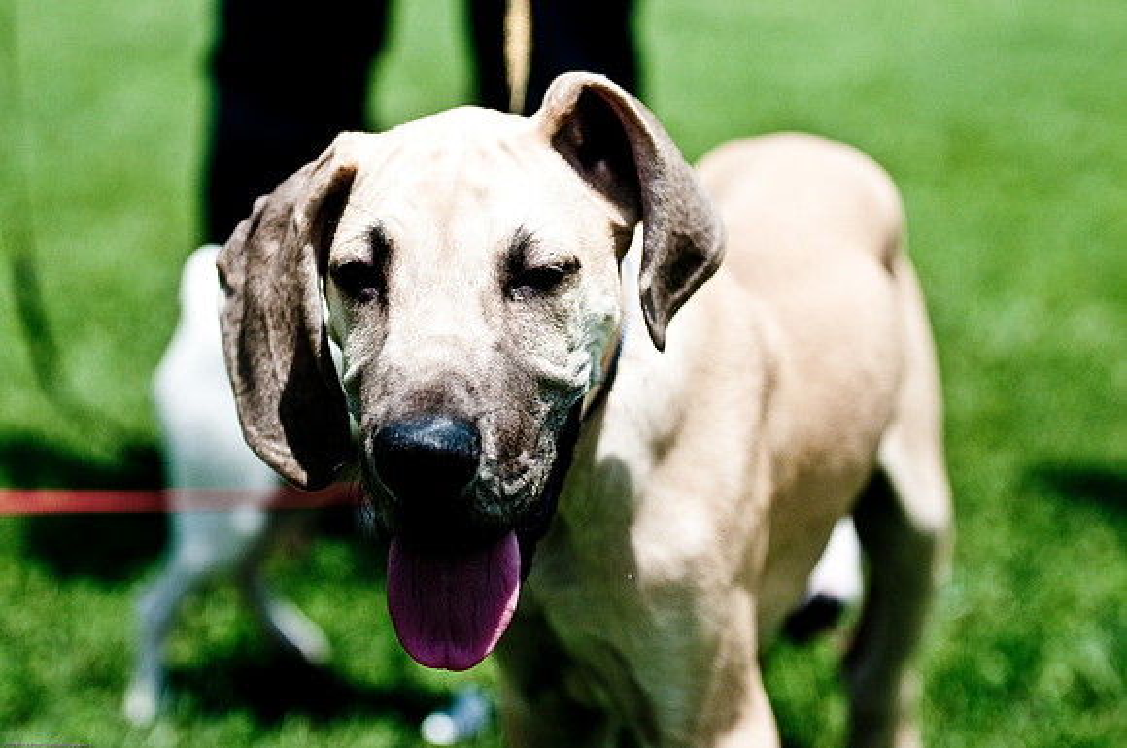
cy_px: 374
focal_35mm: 105
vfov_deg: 13.0
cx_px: 564
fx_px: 3282
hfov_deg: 19.5
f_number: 2.8
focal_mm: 70
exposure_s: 1/6400
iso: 200
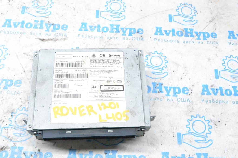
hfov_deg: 46.4
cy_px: 79
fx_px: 278
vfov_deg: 31.9
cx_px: 119
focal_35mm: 42
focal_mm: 28
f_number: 10
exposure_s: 1/125
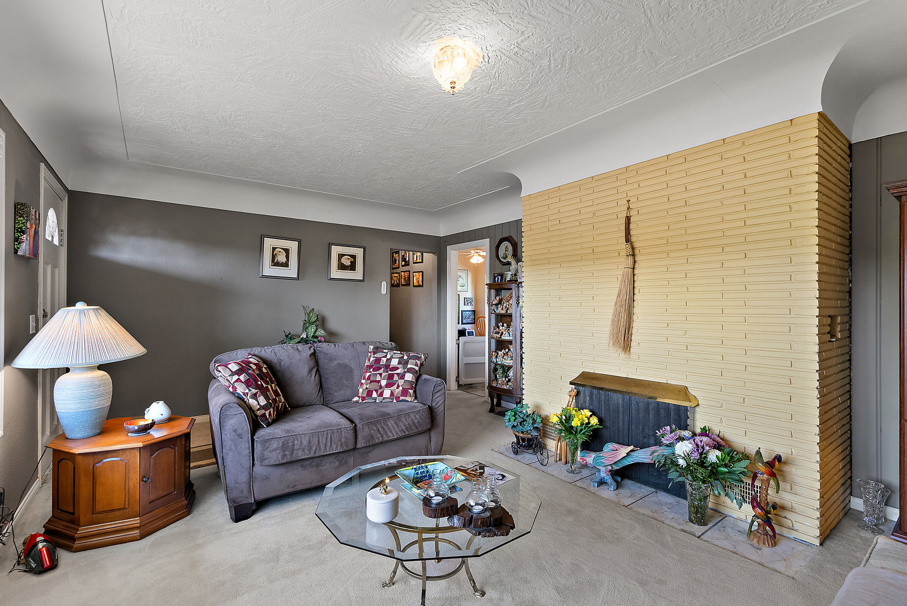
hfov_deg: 96.7
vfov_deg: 73.8
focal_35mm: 16
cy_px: 303
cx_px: 454
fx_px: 403
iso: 320
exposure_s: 1/3
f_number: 7.1
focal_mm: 16
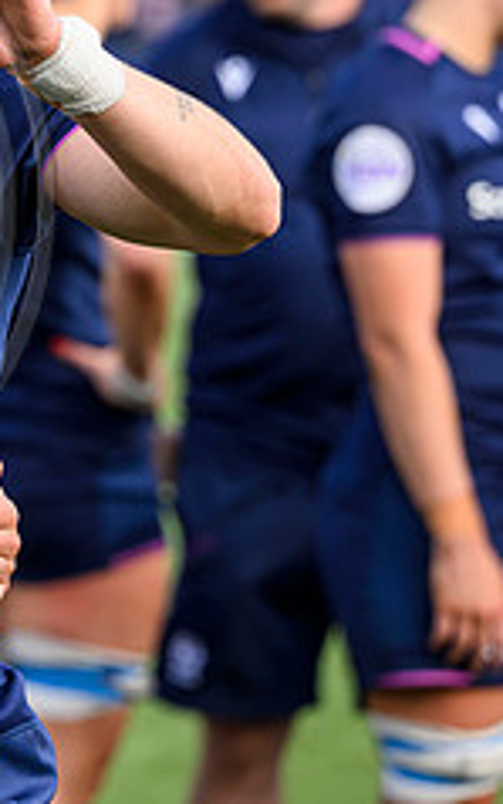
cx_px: -202
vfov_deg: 4.6
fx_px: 10099
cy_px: 125
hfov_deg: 2.8
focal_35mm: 461
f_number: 4
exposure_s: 1/1250
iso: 500
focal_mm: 170
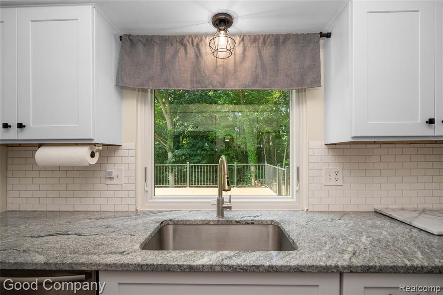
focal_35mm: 16
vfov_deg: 73.7
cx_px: 222
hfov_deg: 96.8
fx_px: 197
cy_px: 148
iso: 200
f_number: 5.6
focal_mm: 16
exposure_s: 1/60
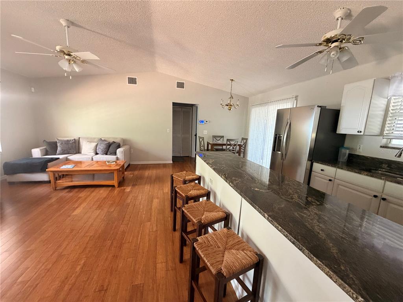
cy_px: 151
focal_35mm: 14
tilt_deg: -9.3
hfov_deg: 102.1
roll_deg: -3.0
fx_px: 163
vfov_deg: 85.7
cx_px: 202
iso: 400
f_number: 2.2
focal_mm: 2.22
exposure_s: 1/60
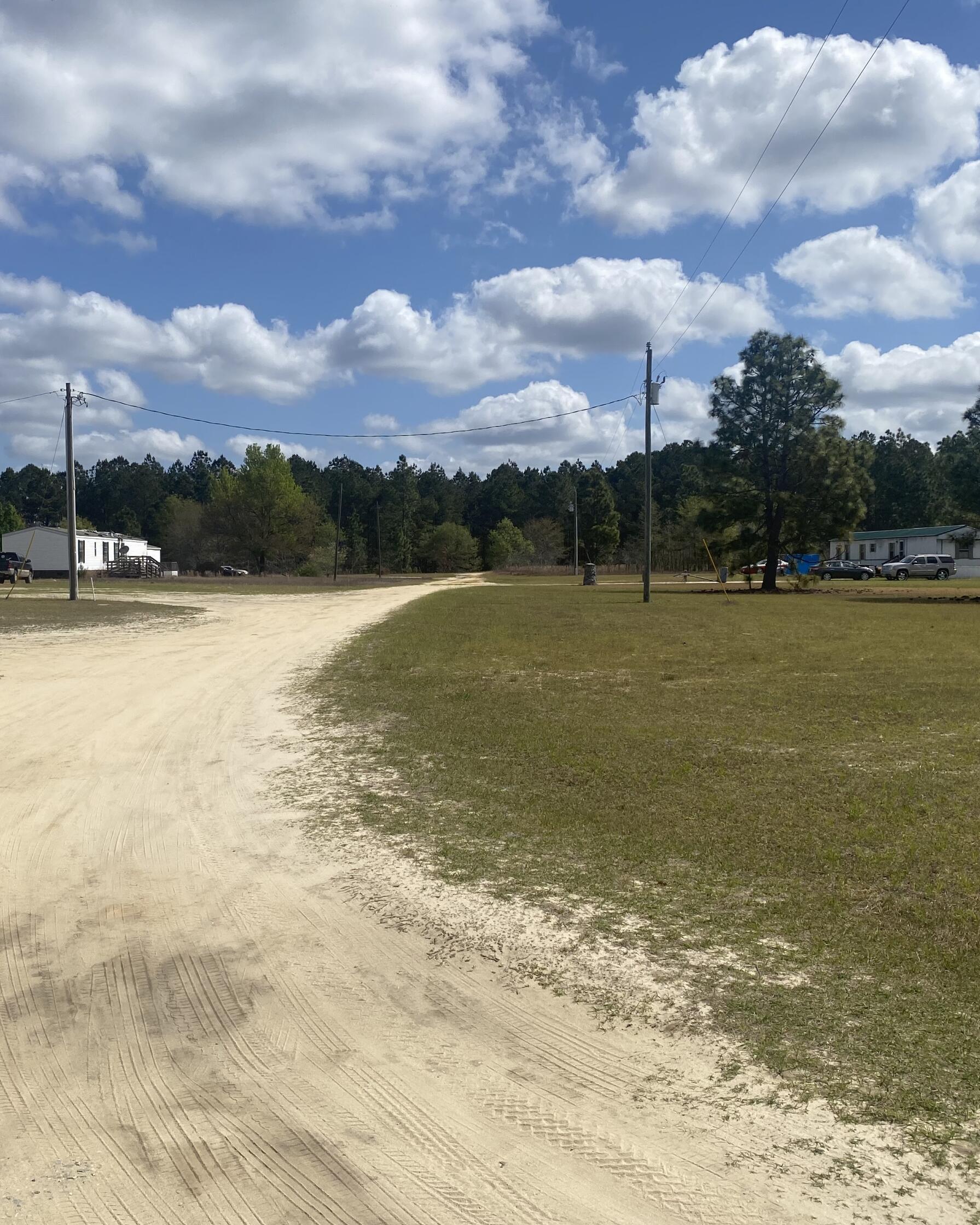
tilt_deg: -2.0
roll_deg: +1.1
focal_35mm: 34
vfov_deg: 52.8
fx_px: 1233
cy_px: 615
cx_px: 409
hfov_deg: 43.2
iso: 32
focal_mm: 4.25
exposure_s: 1/6757
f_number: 1.8
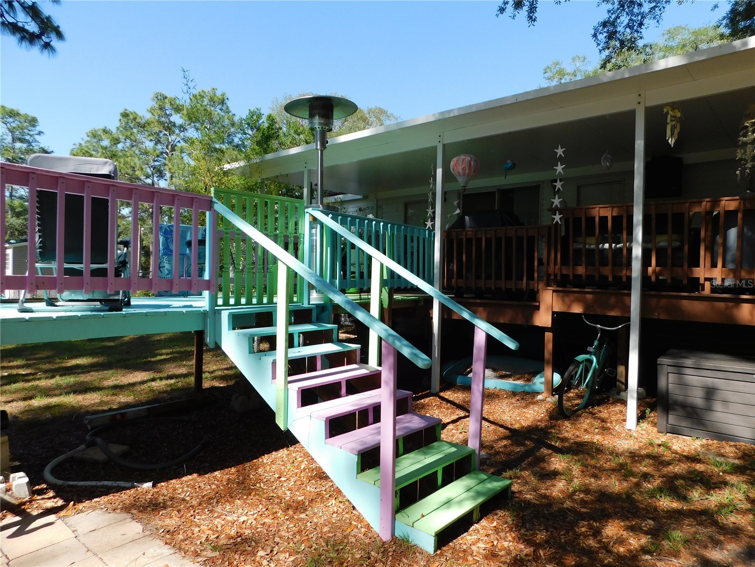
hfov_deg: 73.9
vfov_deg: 58.9
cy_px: 284
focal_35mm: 23
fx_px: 502
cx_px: 378
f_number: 3
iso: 125
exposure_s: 1/800
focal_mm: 4
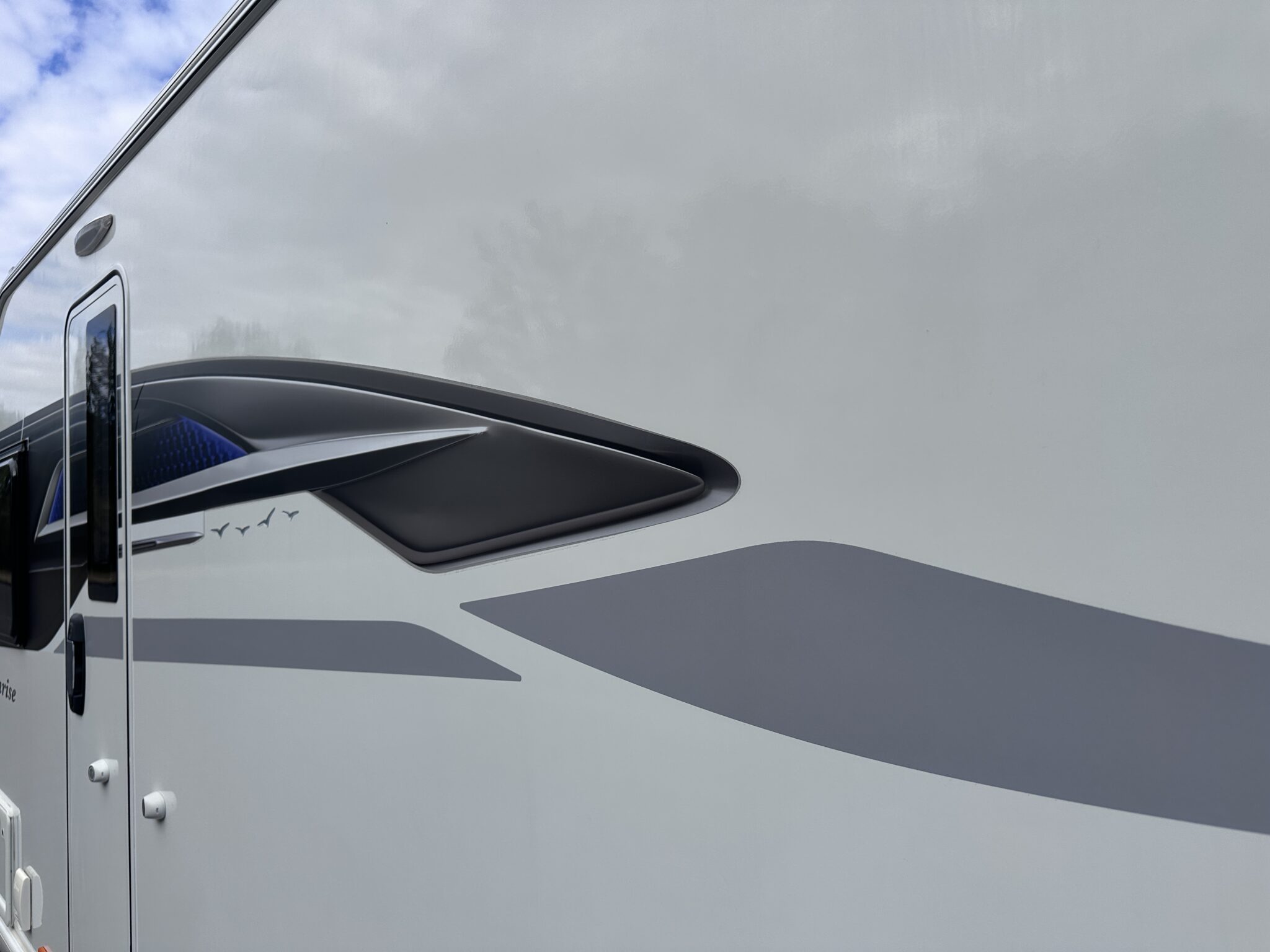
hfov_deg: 71.6
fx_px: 881
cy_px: 476
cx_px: 635
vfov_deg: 56.8
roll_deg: +2.1
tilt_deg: +3.1
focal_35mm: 24
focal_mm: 6.86
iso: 80
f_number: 1.78
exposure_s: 1/4762
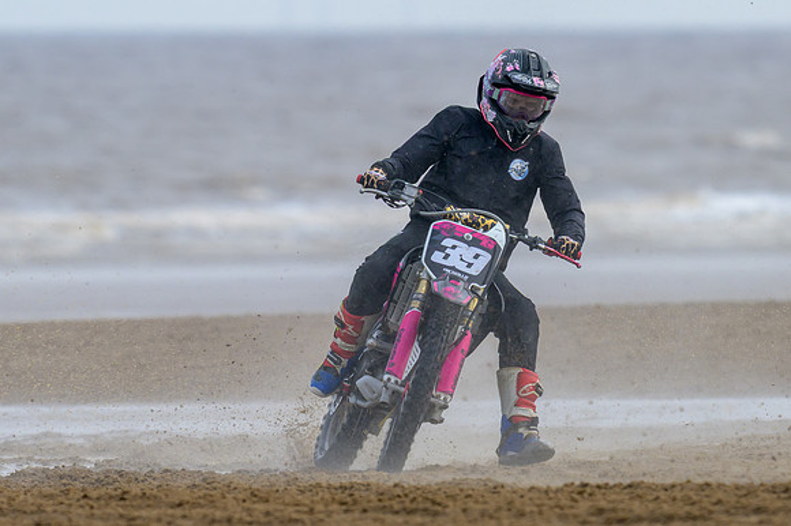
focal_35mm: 1117
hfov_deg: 1.8
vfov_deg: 1.2
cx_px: 416
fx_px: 24524
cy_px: 308
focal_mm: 570
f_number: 8
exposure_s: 1/640
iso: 450
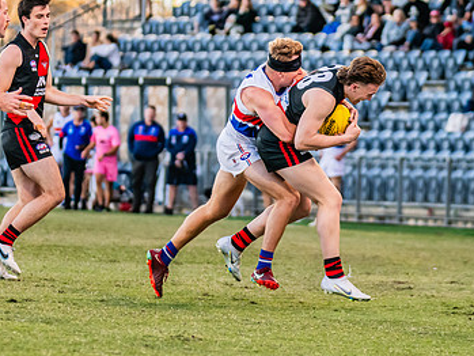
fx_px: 4781
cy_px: 127
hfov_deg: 5.7
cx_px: 279
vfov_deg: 4.3
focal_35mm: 349
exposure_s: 1/1600
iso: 1800
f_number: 4
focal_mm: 170
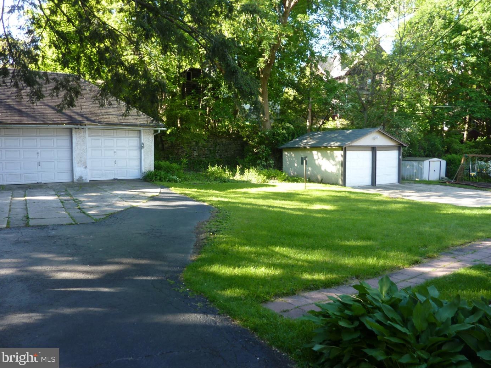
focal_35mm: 26
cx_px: 252
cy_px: 177
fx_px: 369
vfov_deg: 53.0
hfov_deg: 67.3
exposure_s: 1/60
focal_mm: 4.1
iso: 80
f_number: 3.3
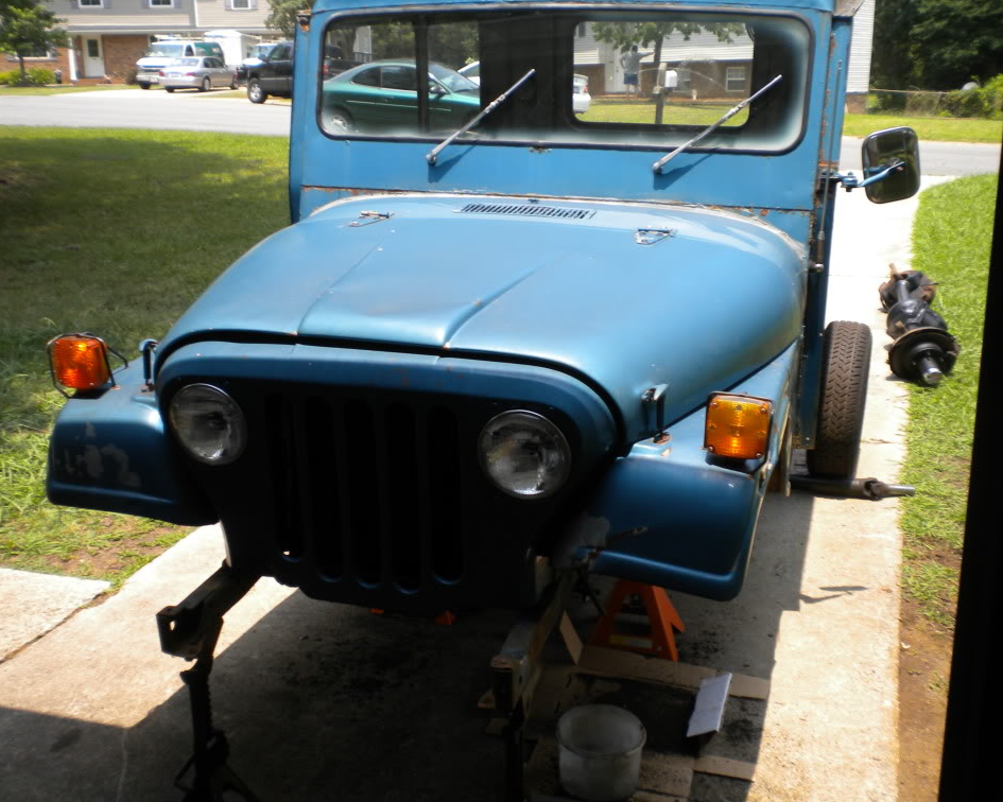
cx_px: 503
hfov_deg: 49.1
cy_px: 396
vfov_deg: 40.1
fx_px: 1098
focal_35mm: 37
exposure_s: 1/258
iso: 80
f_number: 4.6
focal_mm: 6.3
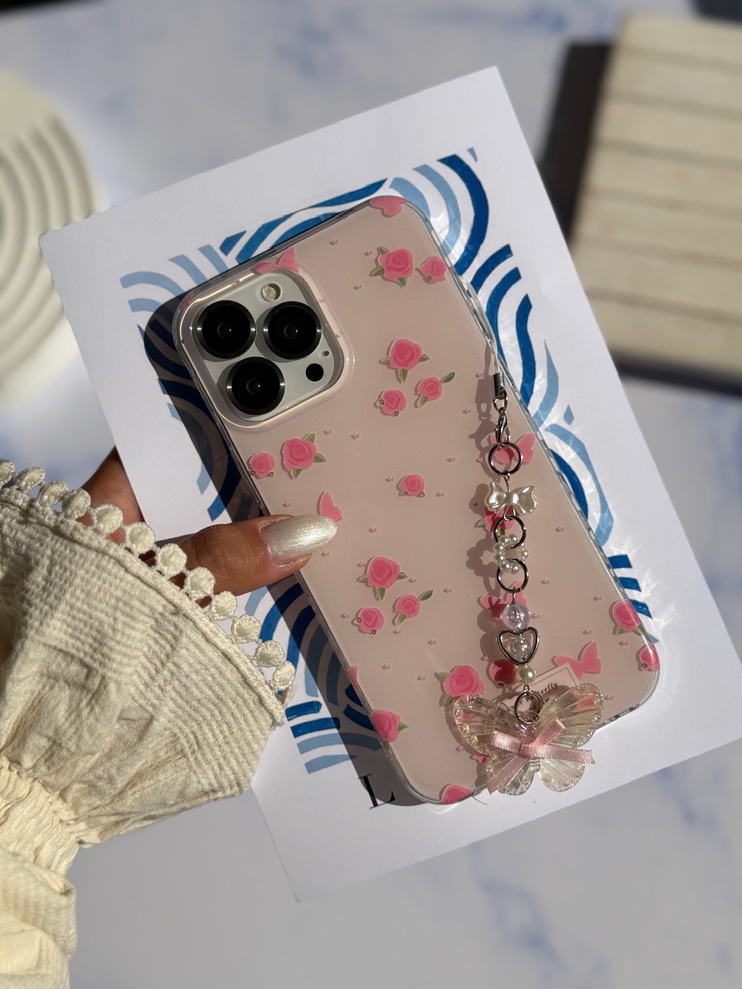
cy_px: 494
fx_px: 1372
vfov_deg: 39.7
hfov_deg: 30.3
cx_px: 371
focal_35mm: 48
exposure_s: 1/11364
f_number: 1.78
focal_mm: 6.76
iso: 50
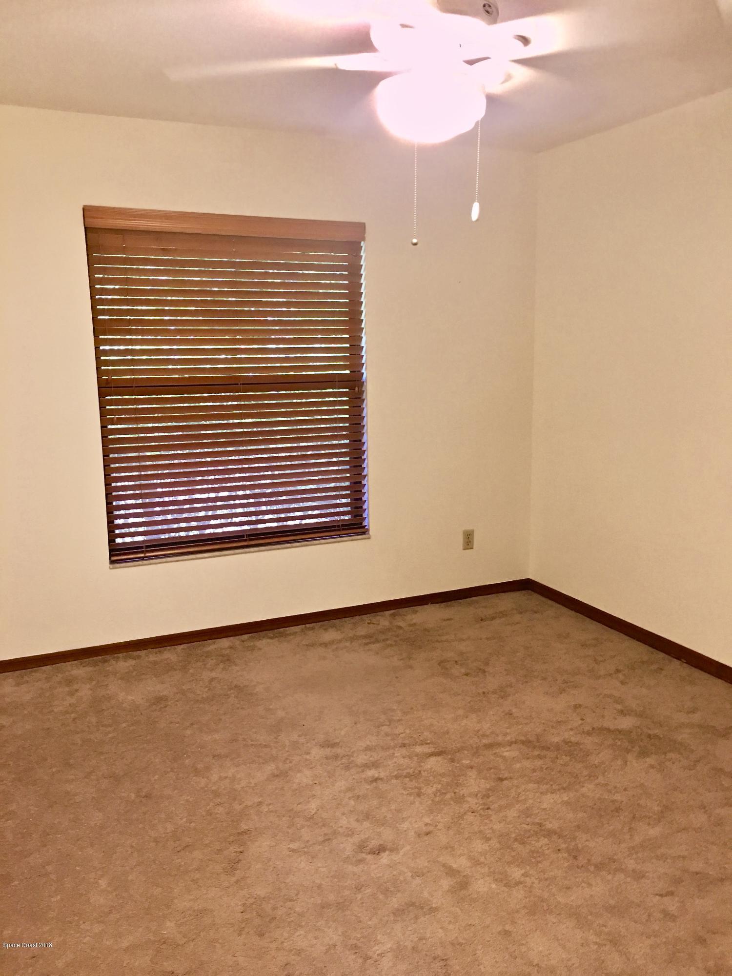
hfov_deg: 48.2
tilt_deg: -8.9
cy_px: 488
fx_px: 818
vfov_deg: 61.7
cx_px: 366
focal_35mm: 29
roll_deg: +0.2
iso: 80
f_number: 2.2
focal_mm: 4.15
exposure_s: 1/10
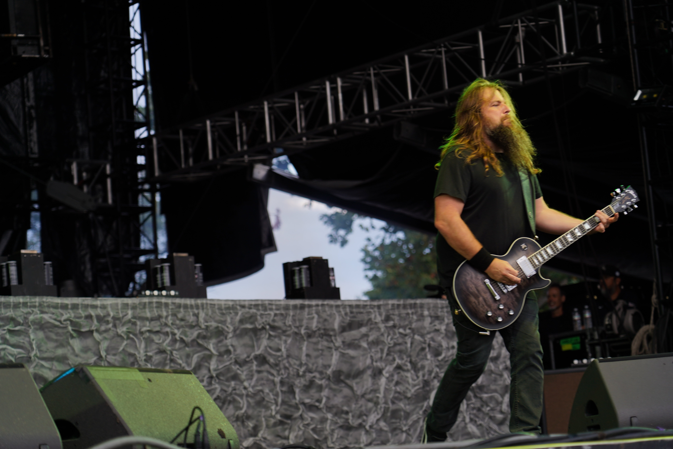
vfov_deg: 14.0
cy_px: 224
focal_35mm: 98
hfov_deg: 20.8
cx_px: 336
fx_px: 1832
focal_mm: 98
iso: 125
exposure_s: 1/100
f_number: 4
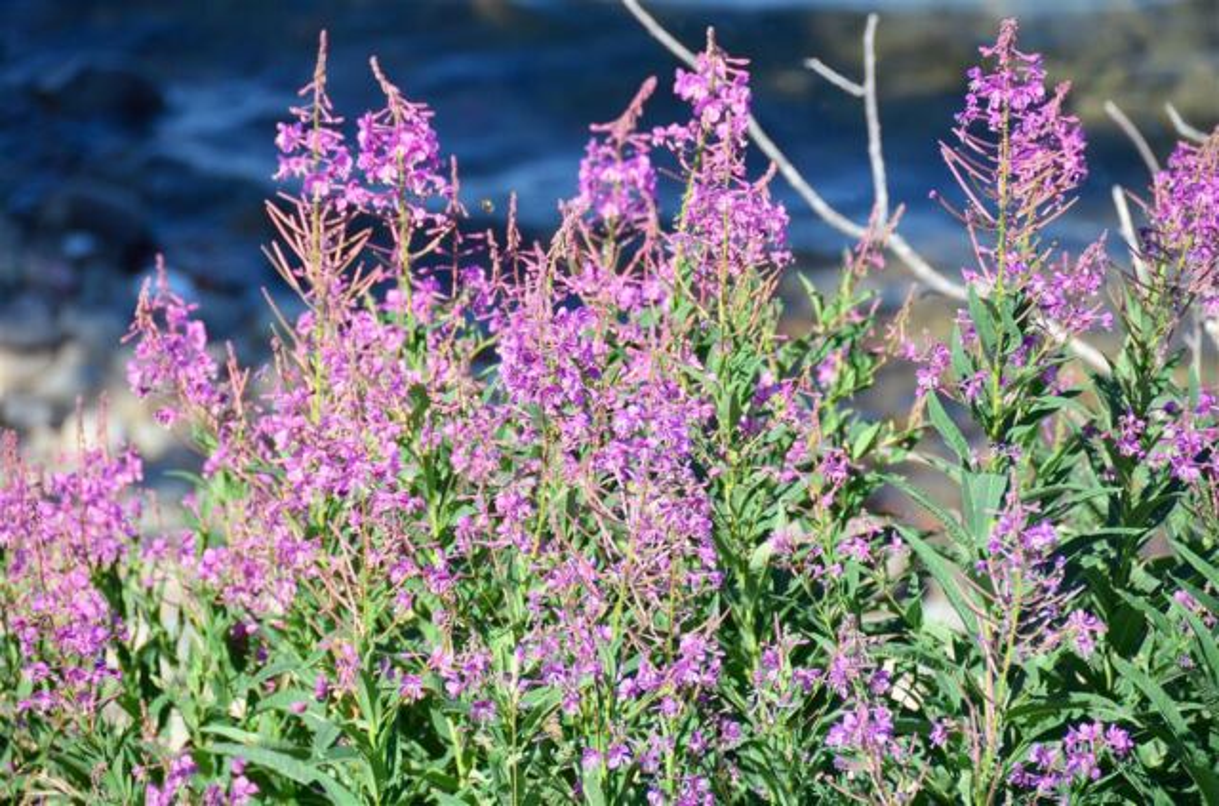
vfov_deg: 4.6
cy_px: 403
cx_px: 610
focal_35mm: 300
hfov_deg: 6.9
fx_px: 10131
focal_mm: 200
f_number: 5.6
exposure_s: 1/500
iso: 200
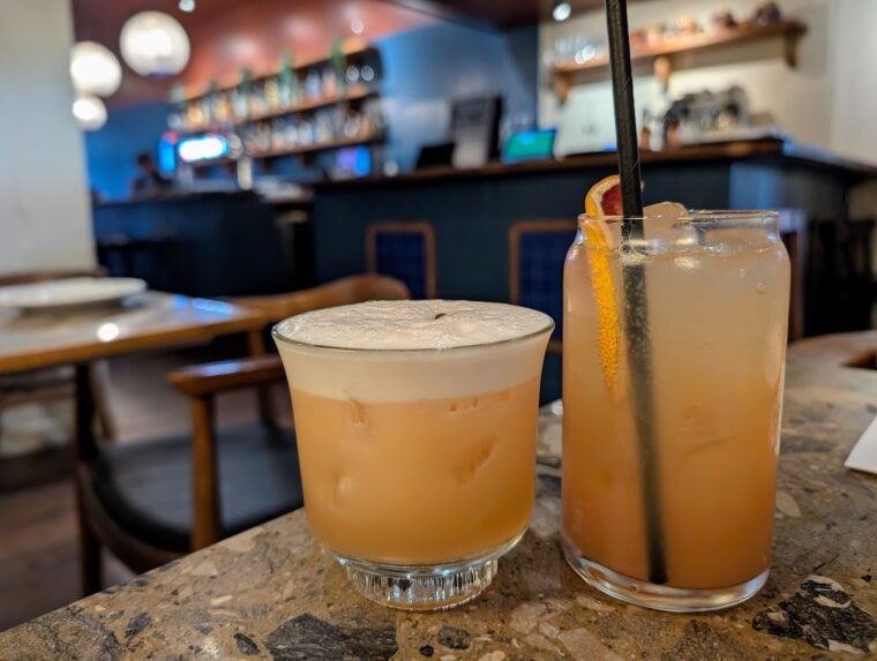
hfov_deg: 71.5
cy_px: 330
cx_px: 438
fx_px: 609
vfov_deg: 57.0
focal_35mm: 24
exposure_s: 1/25
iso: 294
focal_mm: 6.9
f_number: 1.68
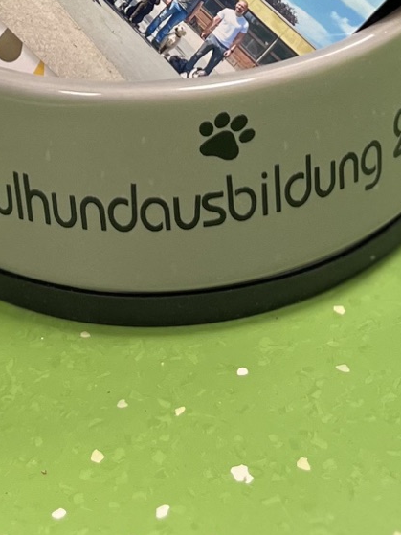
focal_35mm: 93
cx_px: 191
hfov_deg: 15.9
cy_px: -234
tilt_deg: -21.7
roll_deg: +2.7
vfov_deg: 18.9
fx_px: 1437
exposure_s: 1/63
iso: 125
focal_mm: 5.1
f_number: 1.6
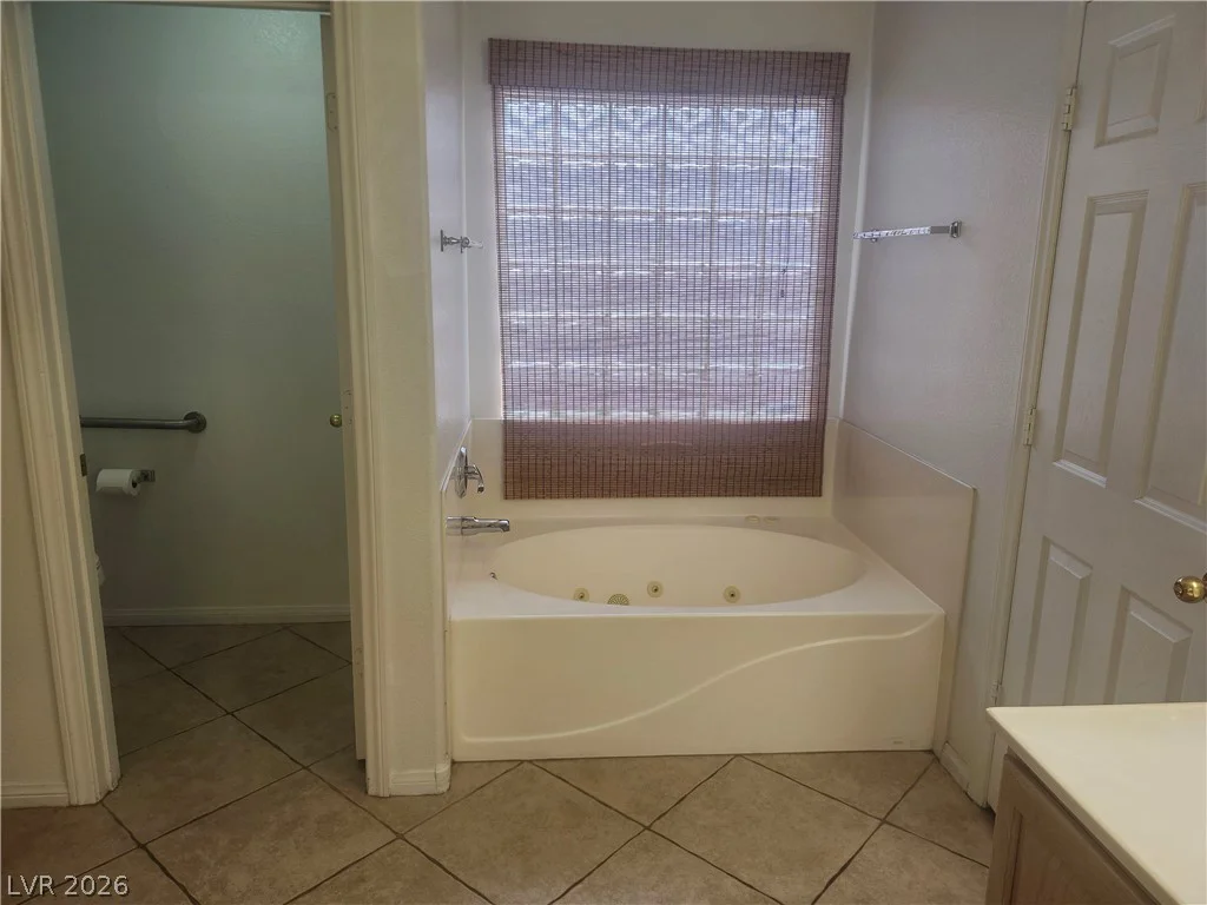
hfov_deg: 73.9
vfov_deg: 58.9
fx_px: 802
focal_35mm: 23
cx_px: 604
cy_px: 452
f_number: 1.8
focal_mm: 5.54
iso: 125
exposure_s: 1/180
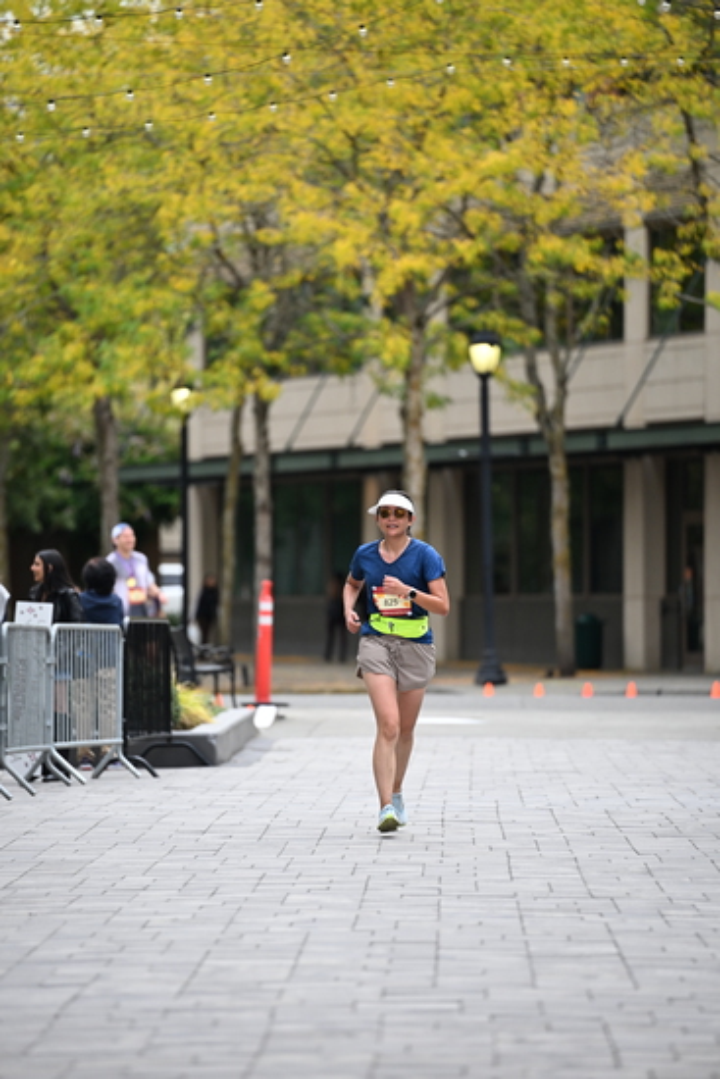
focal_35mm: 200
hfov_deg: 6.9
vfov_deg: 10.3
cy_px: 540
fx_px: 5996
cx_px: 360
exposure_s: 1/2500
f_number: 2.8
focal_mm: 200
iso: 640
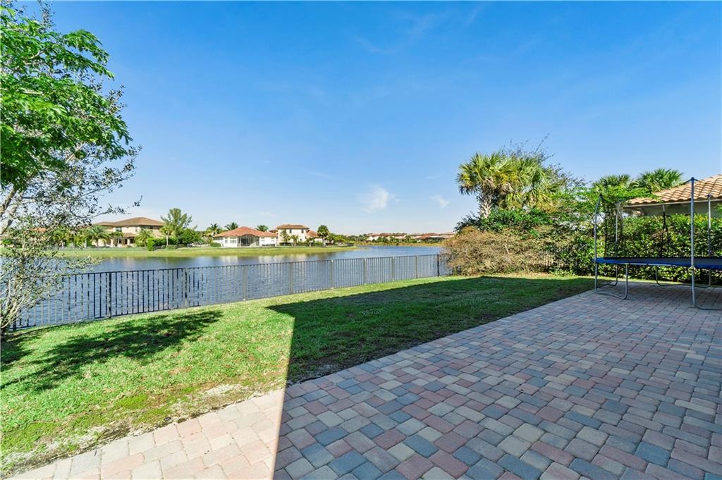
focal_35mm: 15
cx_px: 361
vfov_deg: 77.2
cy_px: 240
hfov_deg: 100.4
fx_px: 301
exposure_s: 1/125
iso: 100
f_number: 11
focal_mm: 10
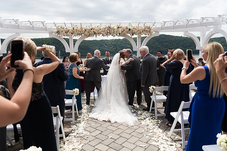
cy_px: 76
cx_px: 114
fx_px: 153
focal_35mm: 24
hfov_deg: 73.1
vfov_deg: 52.6
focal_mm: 24
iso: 64
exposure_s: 1/1600
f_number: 2.8
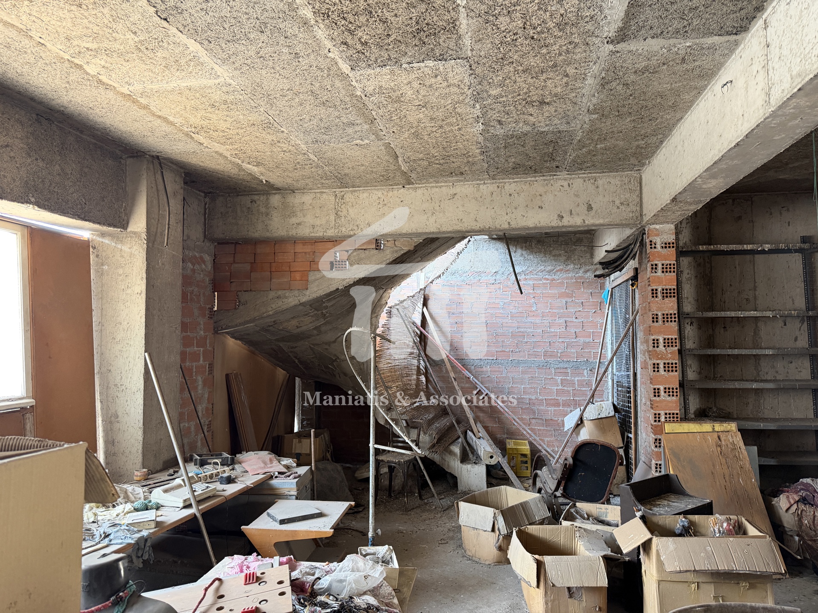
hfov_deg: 71.6
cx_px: 409
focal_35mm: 24
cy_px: 306
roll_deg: +0.1
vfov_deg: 56.8
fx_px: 567
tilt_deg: +2.2
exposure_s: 1/60
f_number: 1.78
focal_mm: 6.76
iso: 400
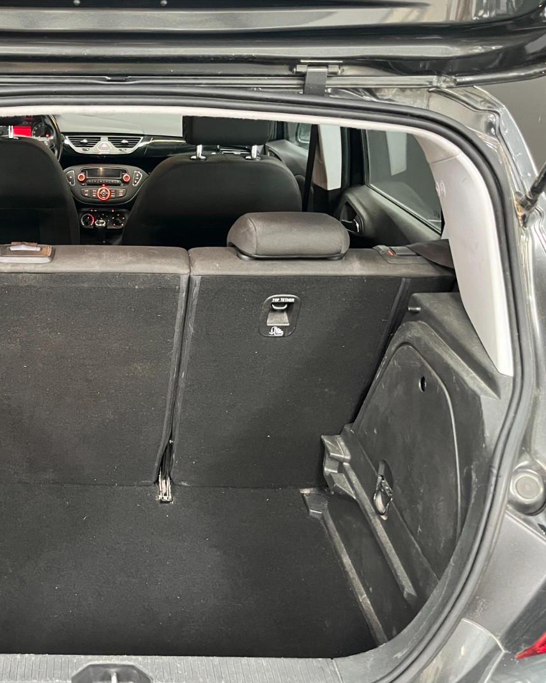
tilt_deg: -26.2
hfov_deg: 37.3
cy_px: 335
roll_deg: -1.3
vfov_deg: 47.9
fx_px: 768
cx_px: 86
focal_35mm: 38
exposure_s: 1/33
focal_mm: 5.1
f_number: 1.6
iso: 640
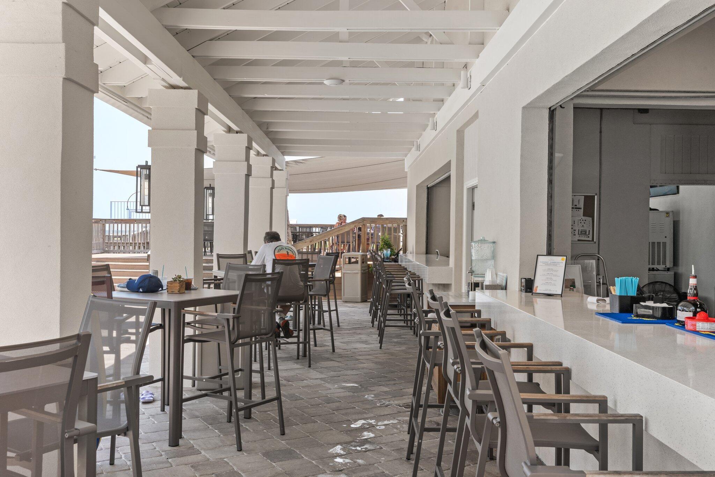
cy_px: 238
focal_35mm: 34
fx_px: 675
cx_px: 358
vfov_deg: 38.9
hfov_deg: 55.8
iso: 200
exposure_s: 1/40
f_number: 13
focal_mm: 34
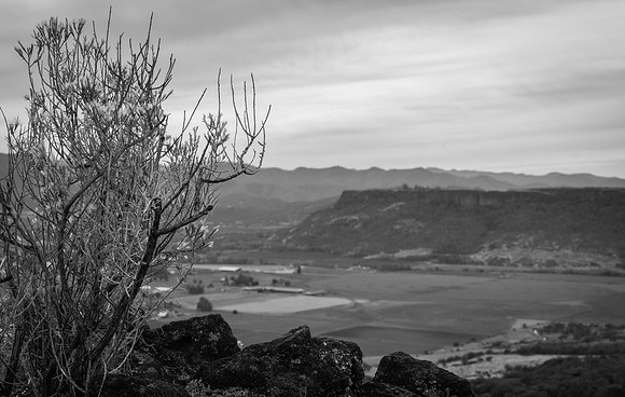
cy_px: 175
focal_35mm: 61
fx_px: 1049
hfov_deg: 33.0
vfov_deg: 21.4
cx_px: 235
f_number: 14
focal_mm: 44.4
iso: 100
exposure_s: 1/320
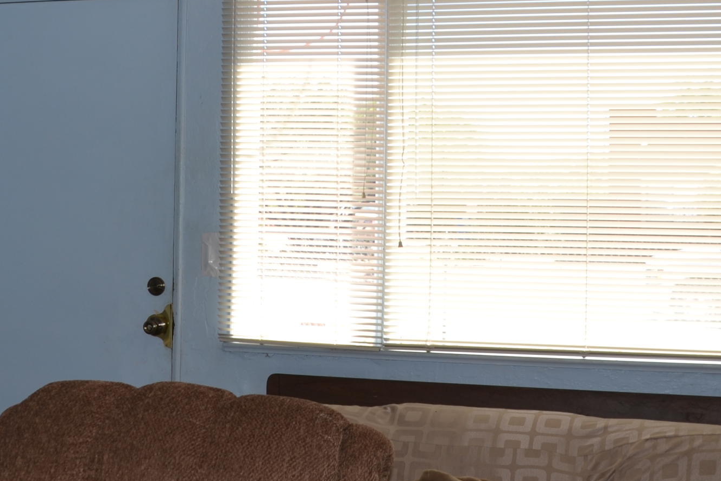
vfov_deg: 22.2
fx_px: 1221
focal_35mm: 61
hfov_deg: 32.6
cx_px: 241
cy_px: 157
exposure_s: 1/200
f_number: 4
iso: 100
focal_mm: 18
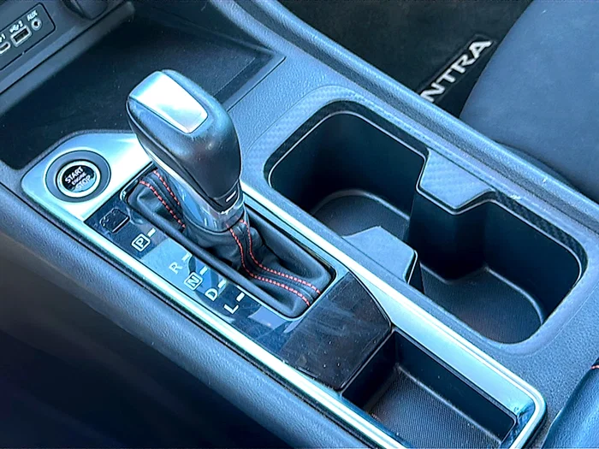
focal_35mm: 41
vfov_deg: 35.1
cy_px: 224
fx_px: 709
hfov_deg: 45.8
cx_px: 300
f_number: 1.78
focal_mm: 6.86
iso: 80
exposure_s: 1/40
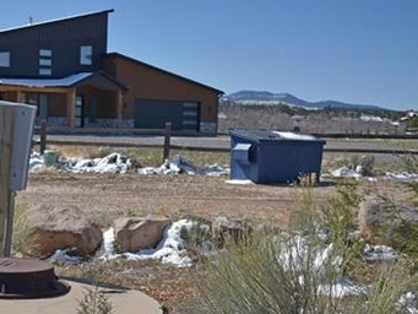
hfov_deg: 26.2
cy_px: 282
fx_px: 882
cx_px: 81
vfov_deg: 19.8
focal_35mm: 73
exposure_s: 1/1600
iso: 100
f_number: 4
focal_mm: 24
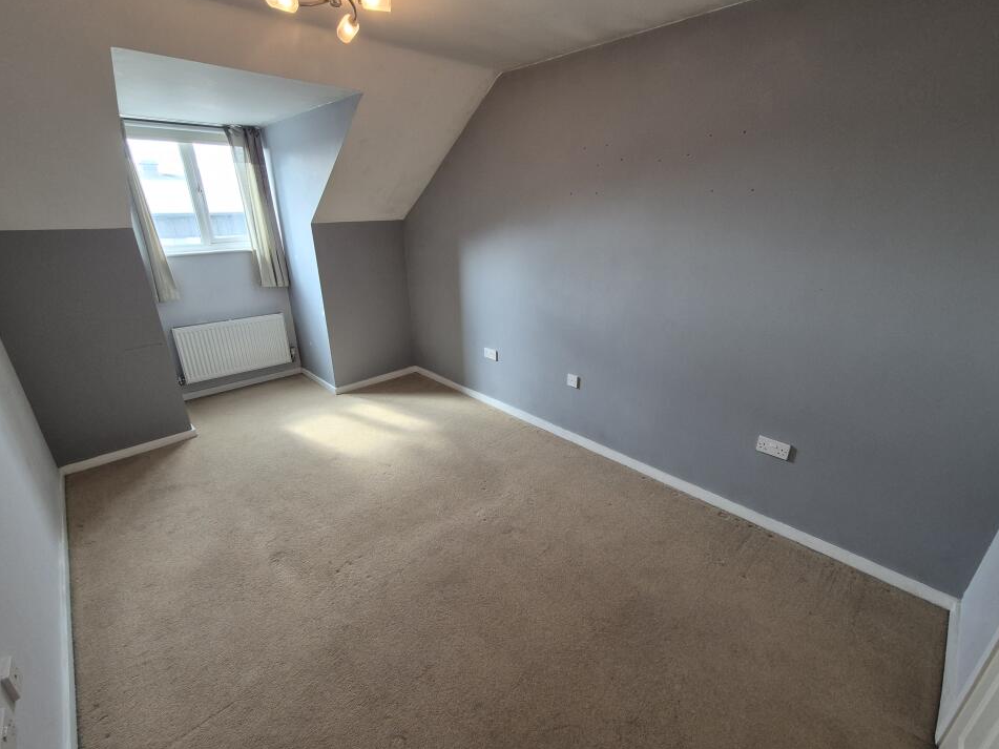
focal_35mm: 14
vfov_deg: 85.7
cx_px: 503
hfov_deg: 102.1
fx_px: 404
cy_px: 381
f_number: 2.2
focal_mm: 2.2
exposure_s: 1/50
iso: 160
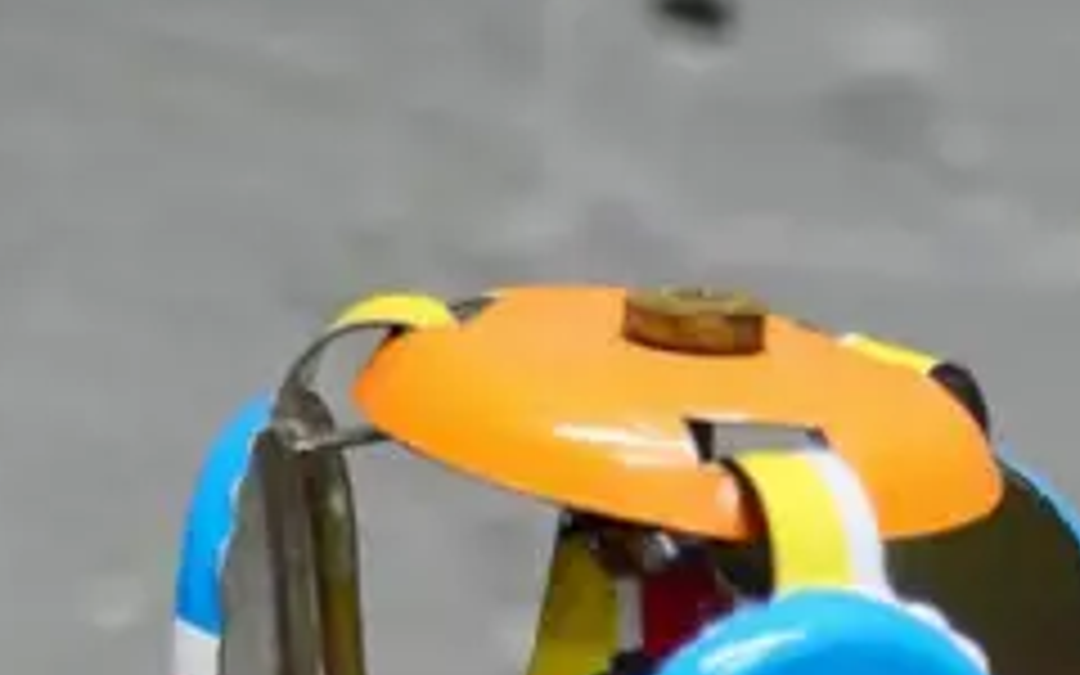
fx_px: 5857
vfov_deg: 6.0
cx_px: 878
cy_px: 2223
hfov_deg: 10.5
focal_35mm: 199
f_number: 4.5
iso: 1600
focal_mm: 22
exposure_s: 1/80
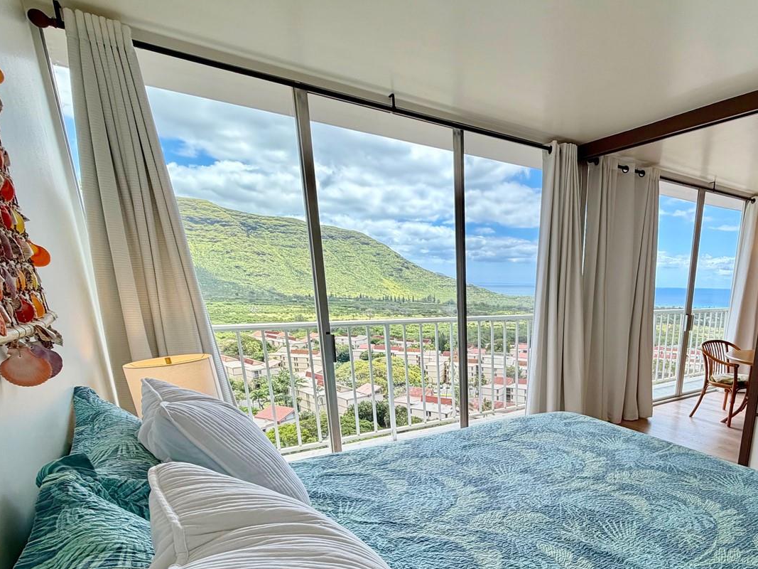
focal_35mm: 21
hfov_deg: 75.4
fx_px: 460
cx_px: 531
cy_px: 410
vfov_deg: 60.8
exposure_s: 1/502
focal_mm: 2.22
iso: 50
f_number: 2.2
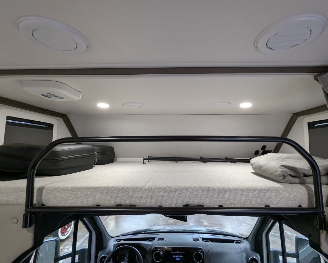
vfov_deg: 77.0
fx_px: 165
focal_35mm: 17
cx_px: 177
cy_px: 131
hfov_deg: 89.5
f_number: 2.2
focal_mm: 2.35
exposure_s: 1/35.5
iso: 178
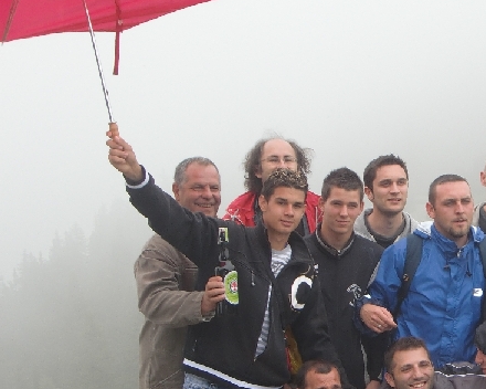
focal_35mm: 117
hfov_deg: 16.2
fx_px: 1683
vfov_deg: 13.1
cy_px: 284
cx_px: 457
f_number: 3.6
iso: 64
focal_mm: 9.8
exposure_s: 1/160
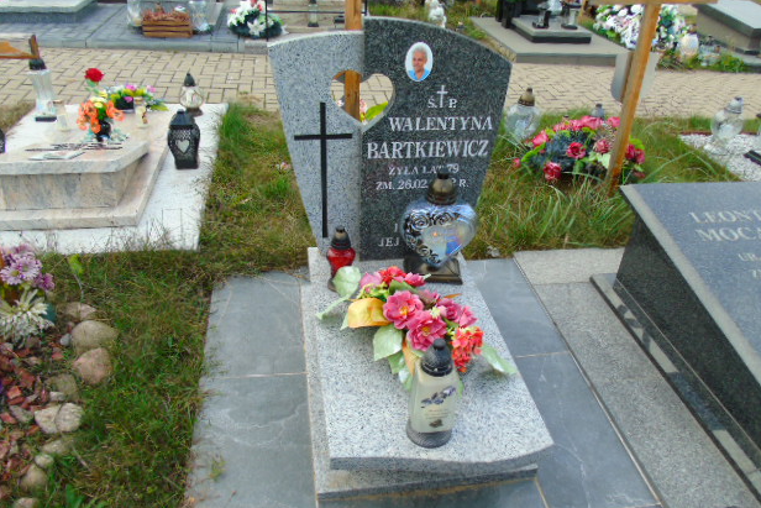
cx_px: 388
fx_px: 571
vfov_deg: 47.9
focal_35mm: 27
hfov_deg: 67.4
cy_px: 273
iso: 80
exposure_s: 1/125
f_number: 3.4
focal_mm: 4.4
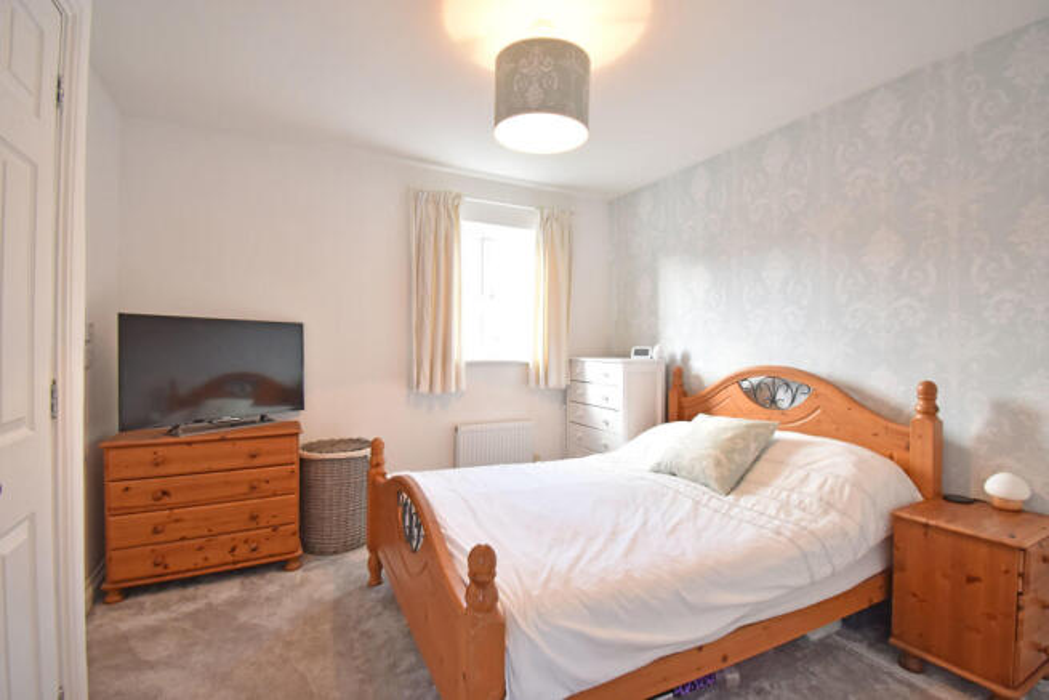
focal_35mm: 15
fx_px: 437
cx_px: 524
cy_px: 350
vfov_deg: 77.4
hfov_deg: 100.4
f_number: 4.5
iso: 640
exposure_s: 1/20
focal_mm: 10
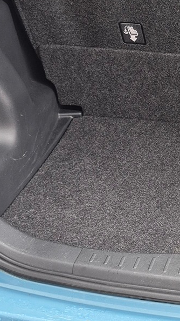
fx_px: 721
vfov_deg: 25.0
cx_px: 280
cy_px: 158
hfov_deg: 13.3
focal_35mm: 85
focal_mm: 5.4
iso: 40
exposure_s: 1/50
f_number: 1.8
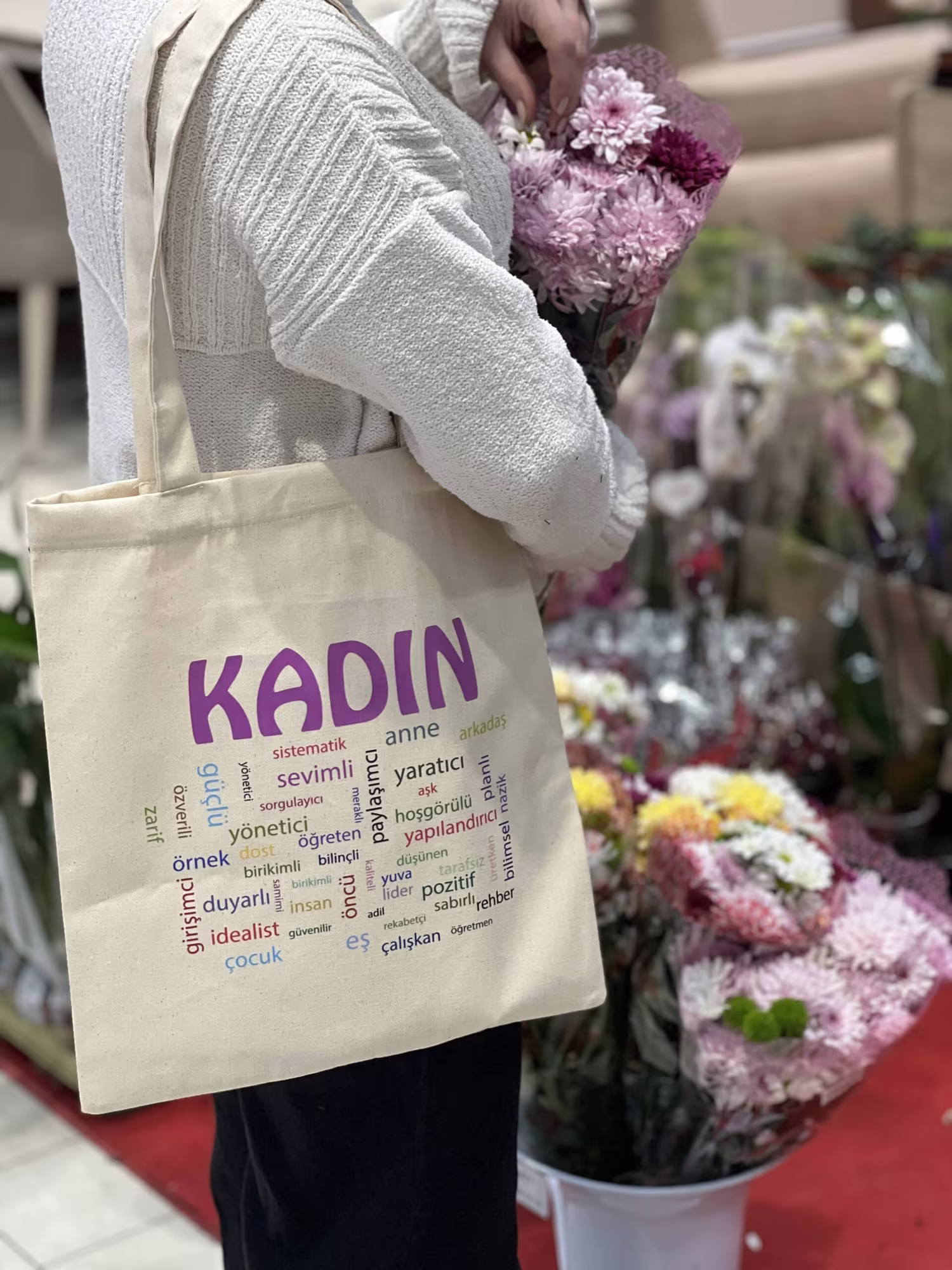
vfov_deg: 25.3
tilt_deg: -21.2
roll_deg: +3.7
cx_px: 476
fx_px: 2824
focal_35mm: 77
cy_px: 635
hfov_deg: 19.1
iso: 160
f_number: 2.8
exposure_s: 1/100
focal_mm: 9
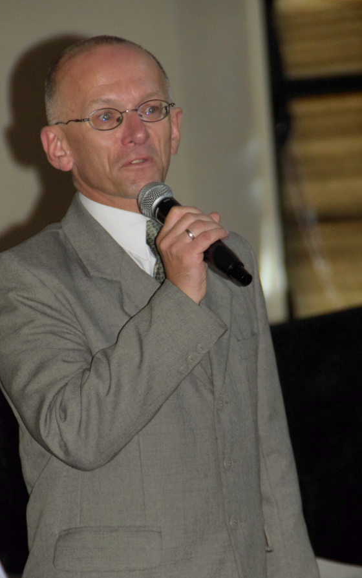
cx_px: 173
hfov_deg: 4.3
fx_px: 4846
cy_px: 289
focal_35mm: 307
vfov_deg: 6.8
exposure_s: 1/60
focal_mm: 200
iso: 3200
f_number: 6.3
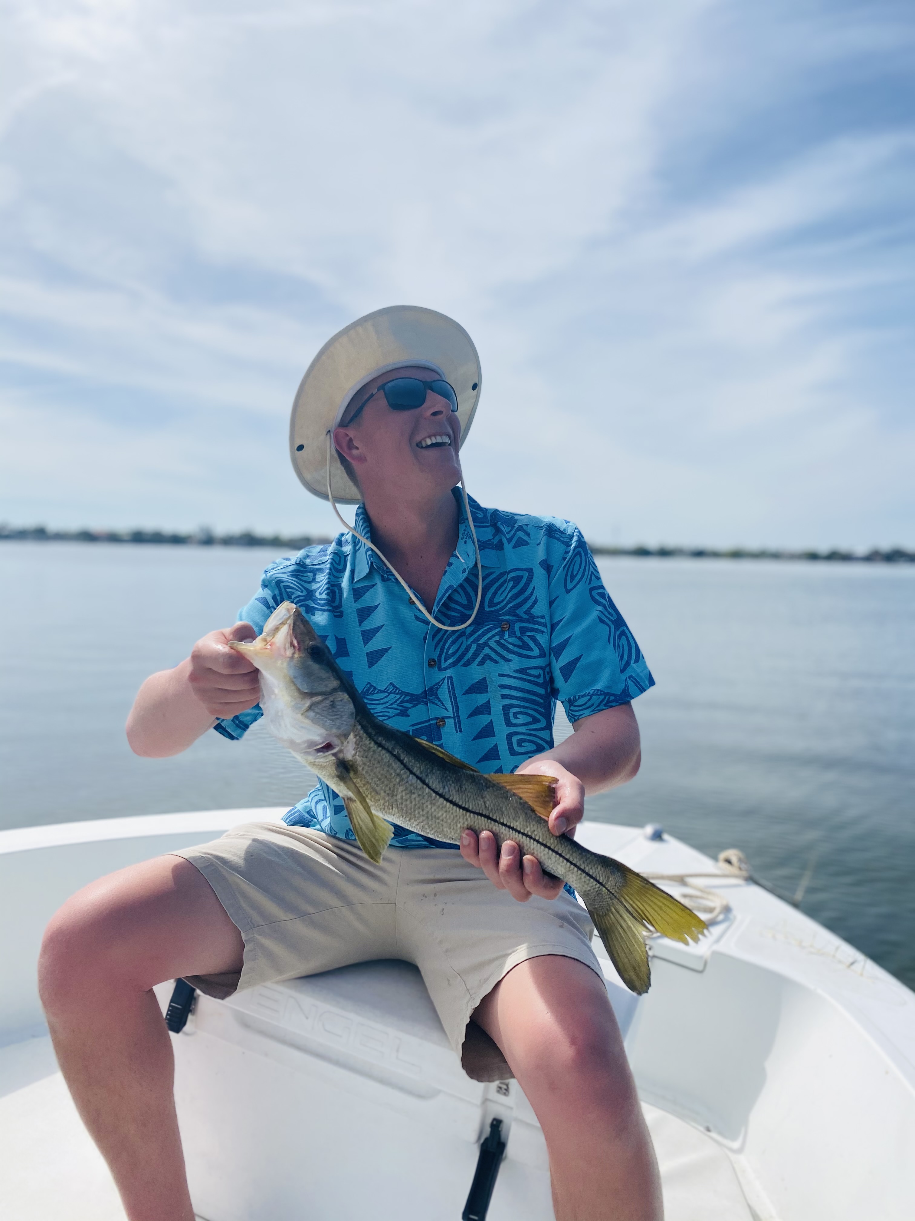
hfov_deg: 53.1
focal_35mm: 26
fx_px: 916
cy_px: 610
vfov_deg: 67.3
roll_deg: -1.0
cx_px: 458
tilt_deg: -1.8
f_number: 1.8
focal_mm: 4.25
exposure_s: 1/5236
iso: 32
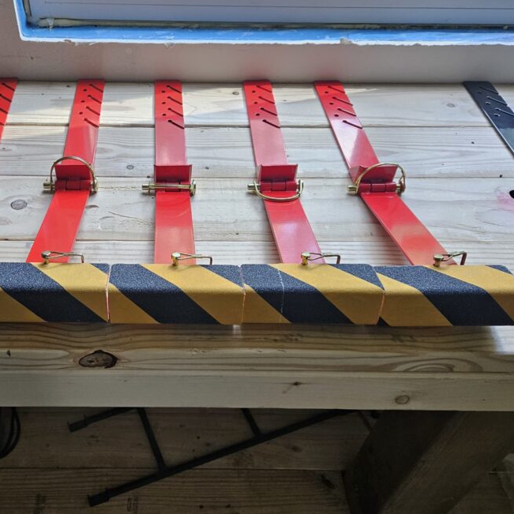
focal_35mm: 32
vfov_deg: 51.1
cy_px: 250
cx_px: 163
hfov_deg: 50.0
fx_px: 538
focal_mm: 5.4
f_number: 1.8
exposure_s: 1/180
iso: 160
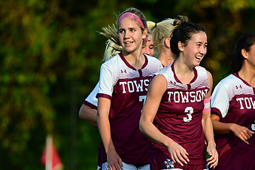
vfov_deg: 1.6
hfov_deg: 2.4
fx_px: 6056
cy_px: 115
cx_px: 178
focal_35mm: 855
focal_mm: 500
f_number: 5.6
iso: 1000
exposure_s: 1/2000
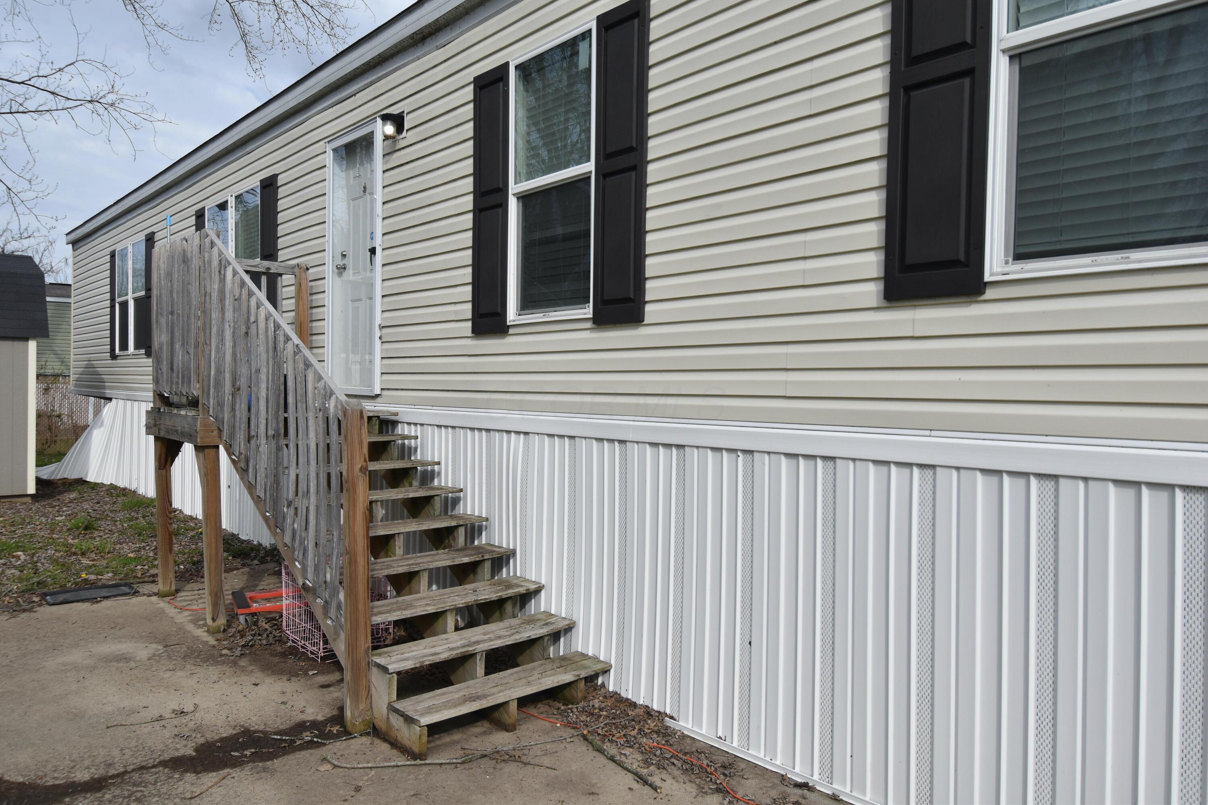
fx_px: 1208
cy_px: 402
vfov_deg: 36.9
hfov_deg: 53.1
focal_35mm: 36
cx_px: 604
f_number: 5.6
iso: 320
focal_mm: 24
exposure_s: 1/1600
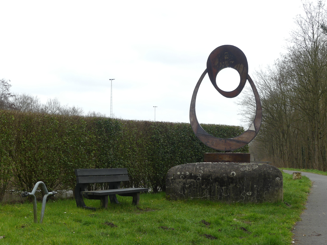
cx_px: 164
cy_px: 122
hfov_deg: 25.0
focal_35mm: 78
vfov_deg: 18.9
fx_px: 737
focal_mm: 14
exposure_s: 1/200
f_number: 4
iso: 100
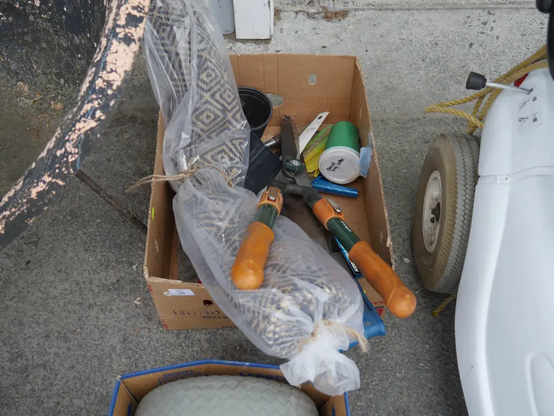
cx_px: 277
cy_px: 208
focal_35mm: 34
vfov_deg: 41.8
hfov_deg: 53.9
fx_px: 544
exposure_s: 1/160
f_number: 4
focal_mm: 17
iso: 200
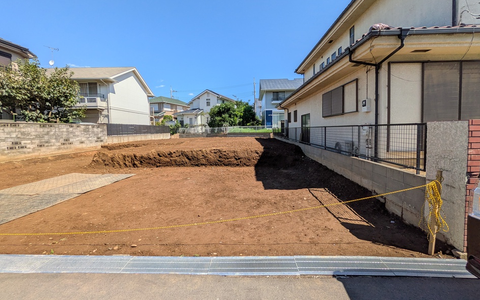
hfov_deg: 101.5
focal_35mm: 15
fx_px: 196
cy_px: 140
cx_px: 242
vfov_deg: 74.7
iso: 51
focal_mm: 1.83
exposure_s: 1/1852
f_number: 2.2
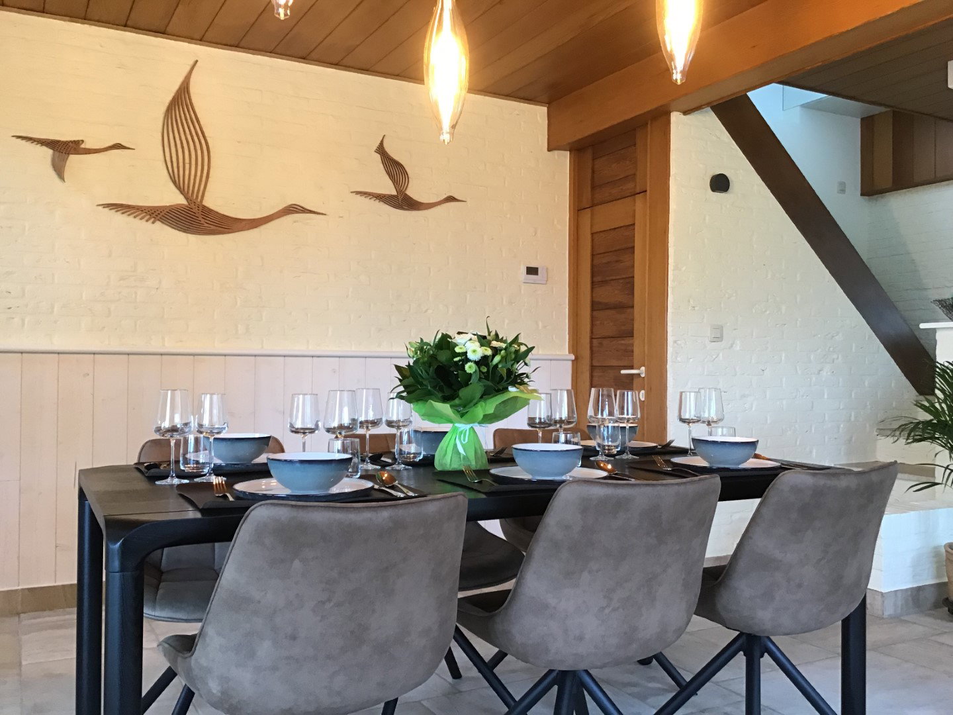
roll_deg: +0.0
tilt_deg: +0.9
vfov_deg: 45.4
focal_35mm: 31
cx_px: 476
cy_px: 358
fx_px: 853
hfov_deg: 58.4
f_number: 2.4
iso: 125
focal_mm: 3.3
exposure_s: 1/33
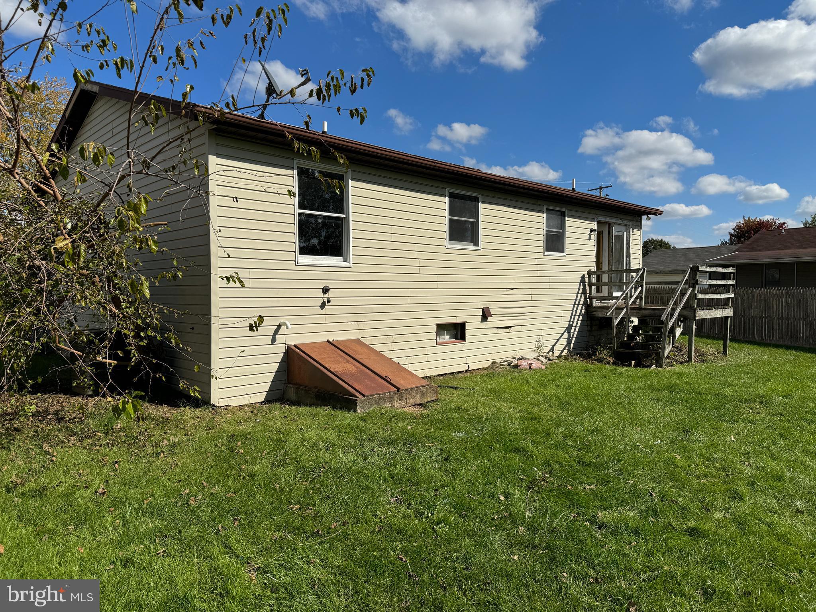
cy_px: 306
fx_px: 566
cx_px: 408
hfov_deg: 71.6
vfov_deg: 56.8
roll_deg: +0.3
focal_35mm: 24
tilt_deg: -2.5
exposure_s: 1/9009
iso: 80
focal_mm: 6.86
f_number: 1.78
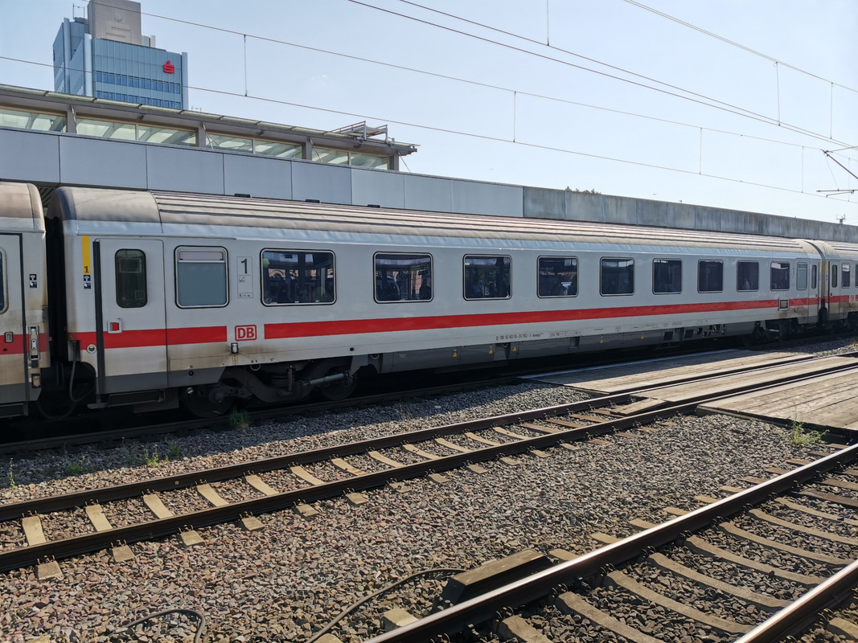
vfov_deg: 53.1
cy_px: 322
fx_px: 644
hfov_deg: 67.3
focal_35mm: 26
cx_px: 429
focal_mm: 4.66
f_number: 1.4
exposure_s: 1/2865
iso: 50
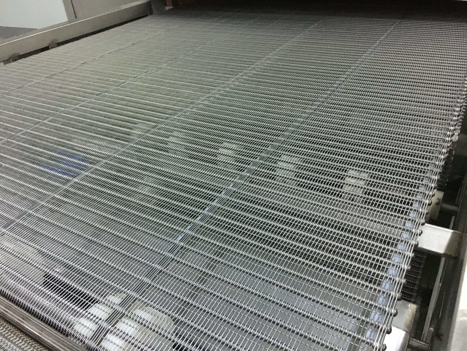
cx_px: 234
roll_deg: +4.0
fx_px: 391
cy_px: 176
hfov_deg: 61.7
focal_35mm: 29
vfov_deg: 48.2
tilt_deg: -31.2
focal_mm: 4.15
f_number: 2.2
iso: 320
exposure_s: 1/17
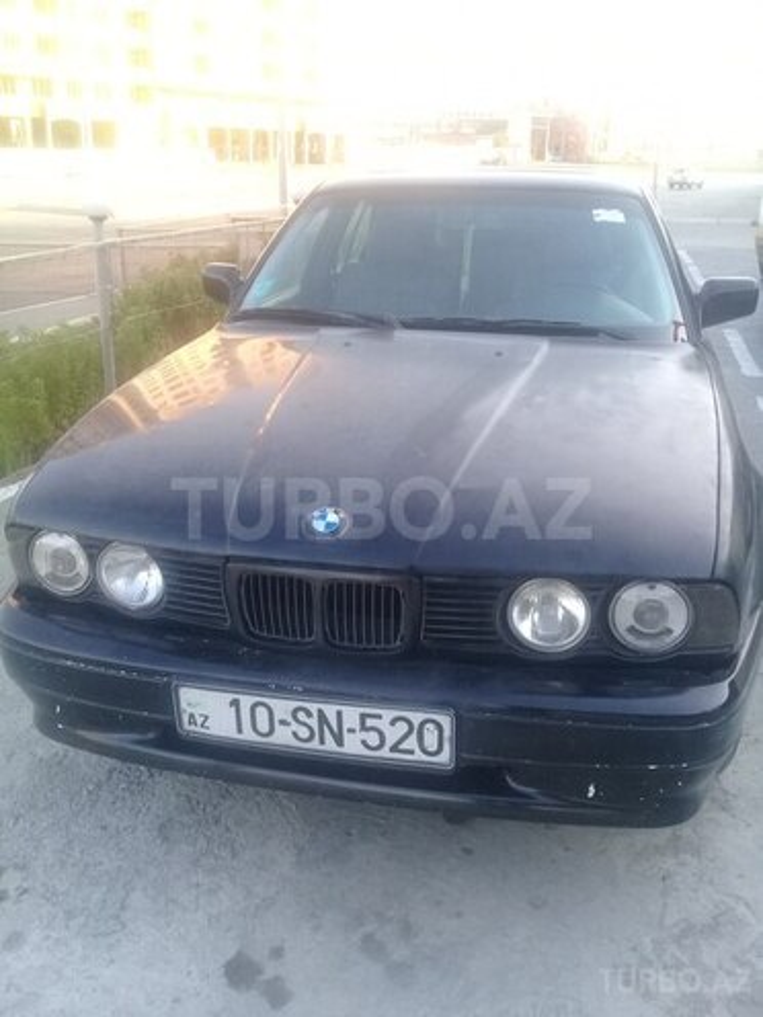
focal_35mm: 31
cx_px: 382
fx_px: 911
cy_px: 508
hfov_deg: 45.4
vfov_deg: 58.4
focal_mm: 3.3
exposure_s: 1/100
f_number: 2.2
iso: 50
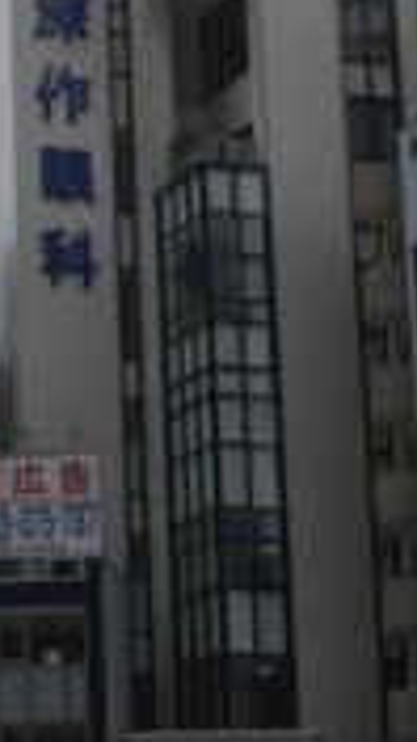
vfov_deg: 14.4
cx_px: -449
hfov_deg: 7.8
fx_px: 2929
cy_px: 202
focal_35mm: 149
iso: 200
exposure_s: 1/400
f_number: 10
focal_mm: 20
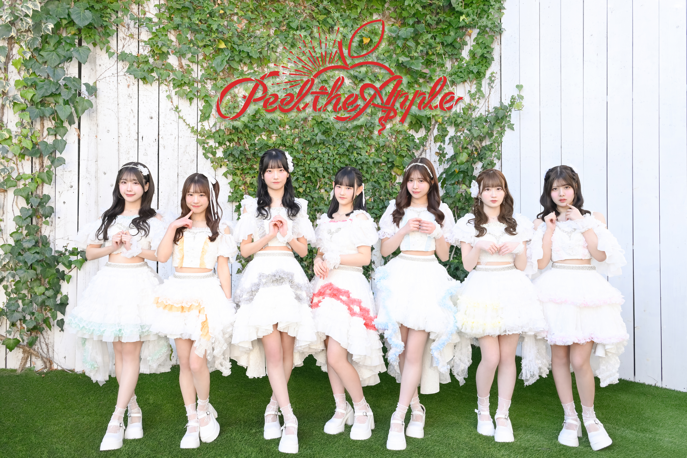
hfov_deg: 73.7
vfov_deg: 53.1
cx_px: 344
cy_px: 229
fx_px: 458
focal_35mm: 24
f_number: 6.3
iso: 320
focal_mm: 24
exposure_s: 1/80
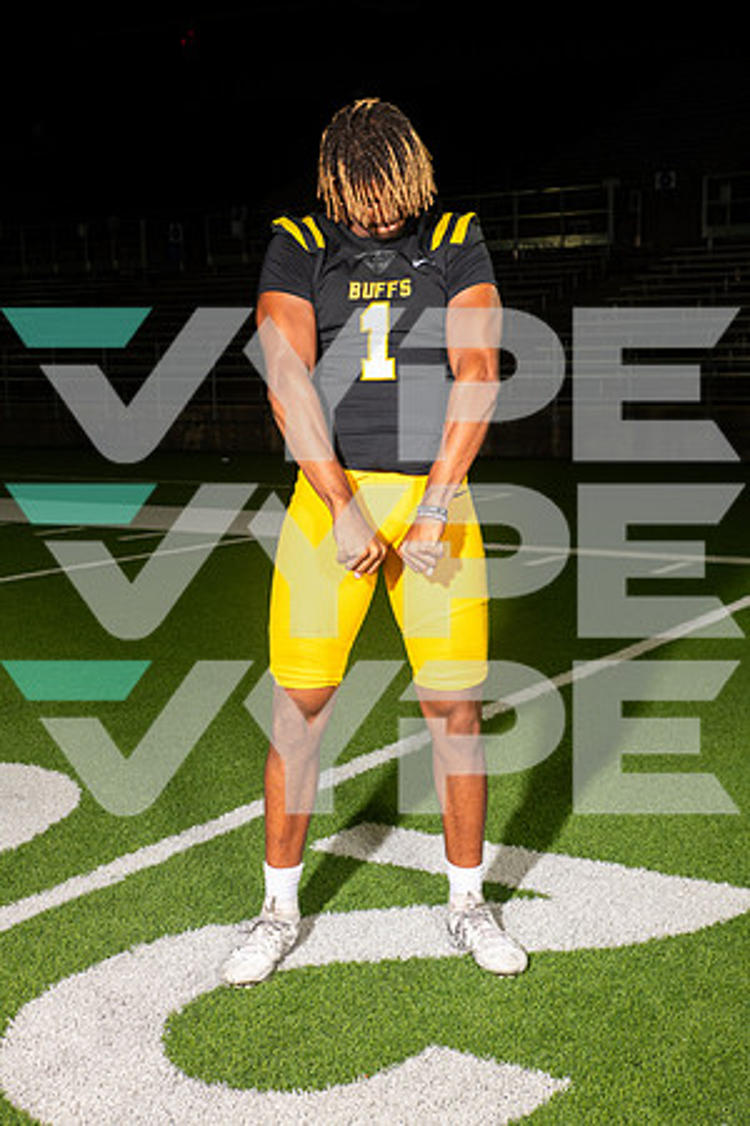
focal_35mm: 48
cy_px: 563
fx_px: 1500
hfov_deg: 28.1
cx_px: 375
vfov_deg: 41.1
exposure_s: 1/320
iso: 800
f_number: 7.1
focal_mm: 48
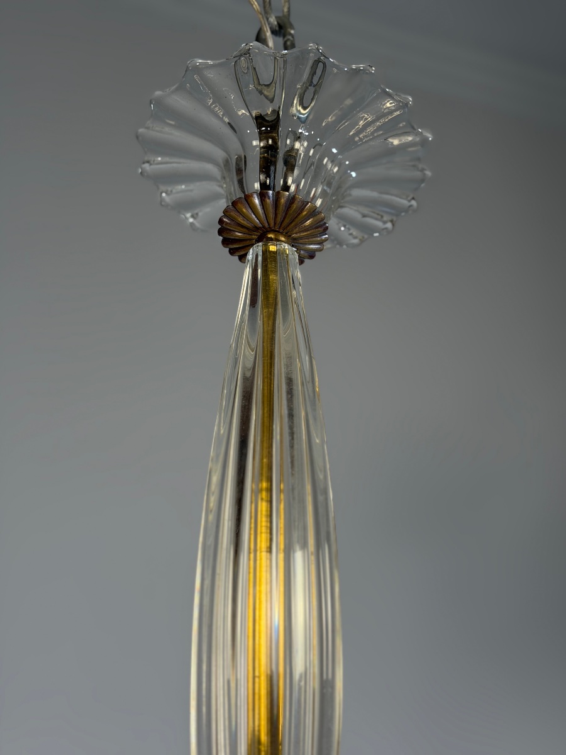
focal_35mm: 48
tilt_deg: +26.1
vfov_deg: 39.7
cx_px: 283
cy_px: 378
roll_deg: +0.3
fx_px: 1046
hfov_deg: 30.3
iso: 64
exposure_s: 1/50
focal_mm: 6.76
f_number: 1.78
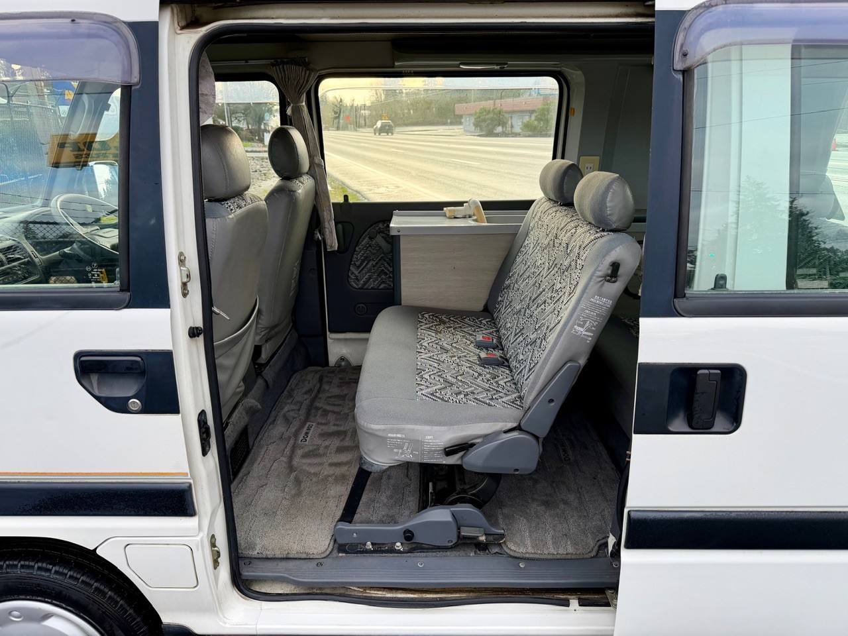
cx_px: 424
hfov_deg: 71.6
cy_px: 318
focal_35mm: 24
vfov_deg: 56.8
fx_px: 588
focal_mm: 6.76
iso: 80
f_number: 1.78
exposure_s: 1/504
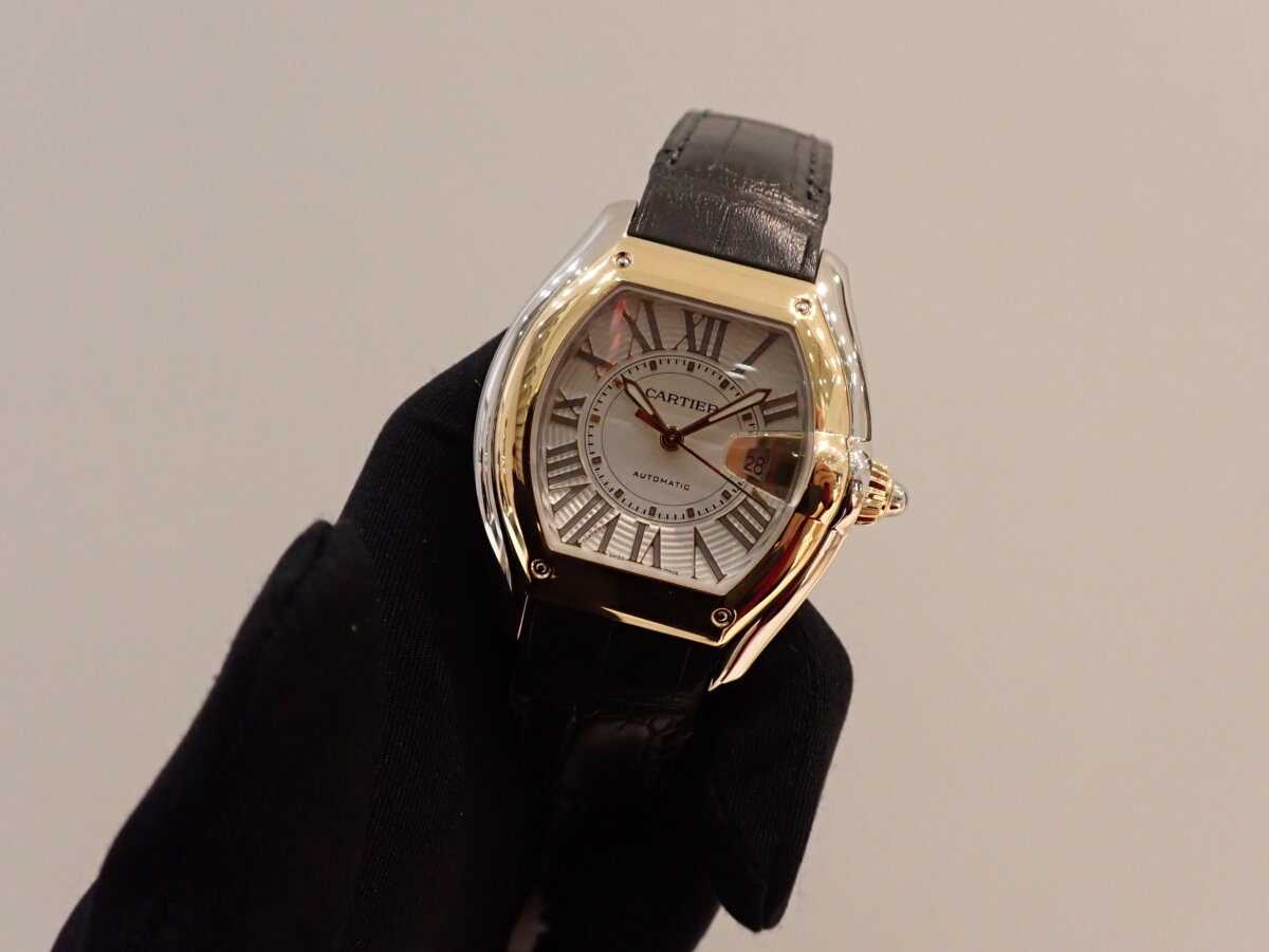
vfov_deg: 46.8
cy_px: 476
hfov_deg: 60.0
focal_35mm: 30
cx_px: 634
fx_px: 1100
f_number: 3.2
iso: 640
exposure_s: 1/200
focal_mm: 5.4
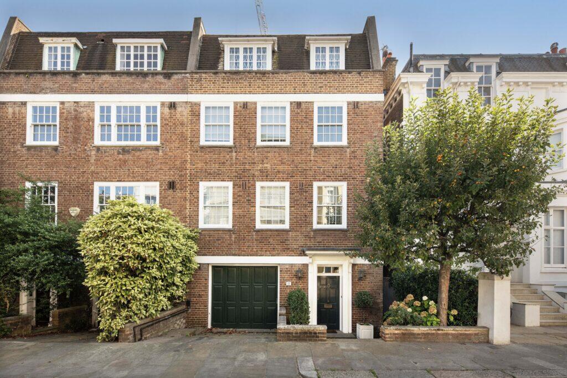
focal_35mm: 13
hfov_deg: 108.3
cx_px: 284
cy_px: 189
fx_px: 205
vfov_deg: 85.4
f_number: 8
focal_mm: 13
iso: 400
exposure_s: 1/250
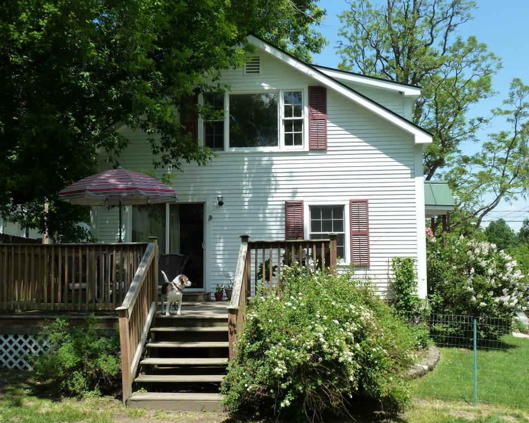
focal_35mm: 39
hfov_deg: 46.8
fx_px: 611
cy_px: 213
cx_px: 259
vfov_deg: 38.2
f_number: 4
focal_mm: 6.1
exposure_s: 1/400
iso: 125
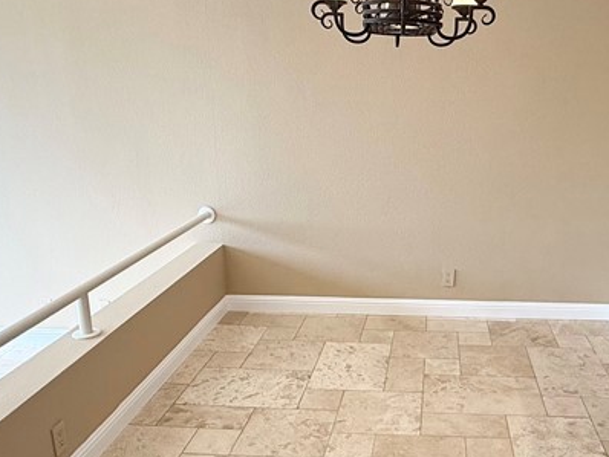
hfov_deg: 50.2
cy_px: 271
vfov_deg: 39.6
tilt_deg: -16.7
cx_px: 418
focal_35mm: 36
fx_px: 634
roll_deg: -0.5
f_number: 2.2
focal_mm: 2.22
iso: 64
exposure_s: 1/128
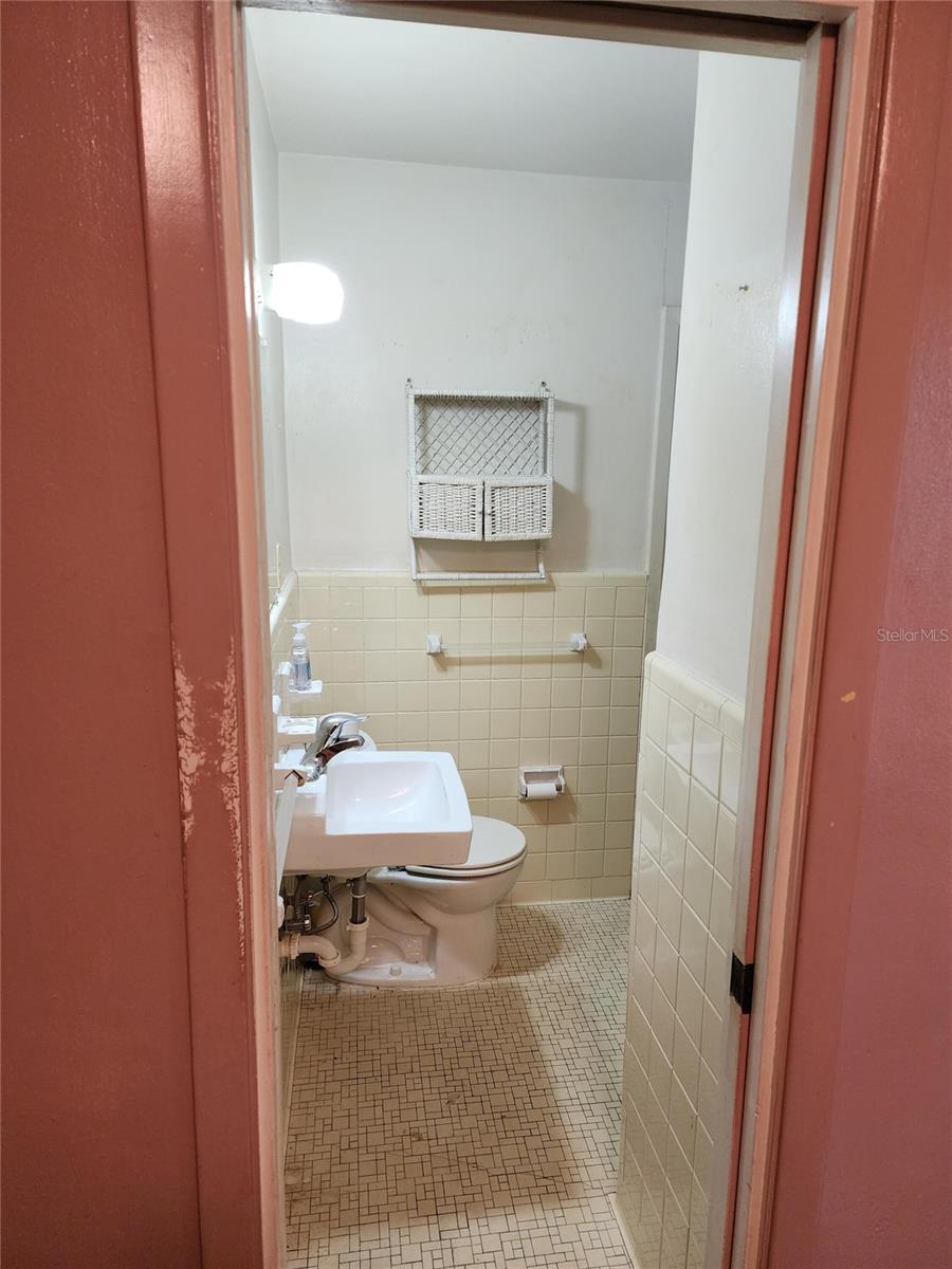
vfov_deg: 73.9
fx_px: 843
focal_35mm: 23
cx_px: 476
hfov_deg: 58.9
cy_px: 634
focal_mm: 6.4
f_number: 1.8
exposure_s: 1/120
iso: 250
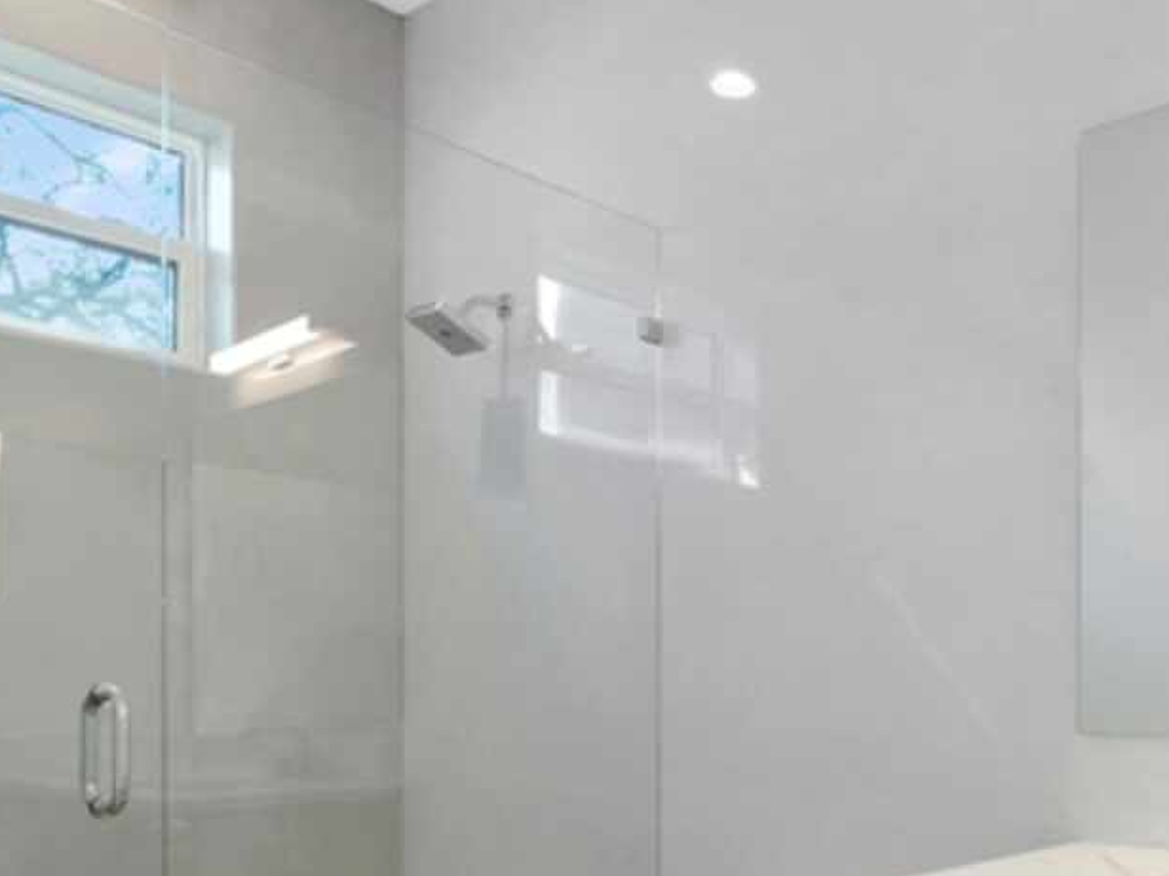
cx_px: 891
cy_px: 701
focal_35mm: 33
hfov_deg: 52.6
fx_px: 1114
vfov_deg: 41.1
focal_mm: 11
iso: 800
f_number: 11
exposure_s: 1/30
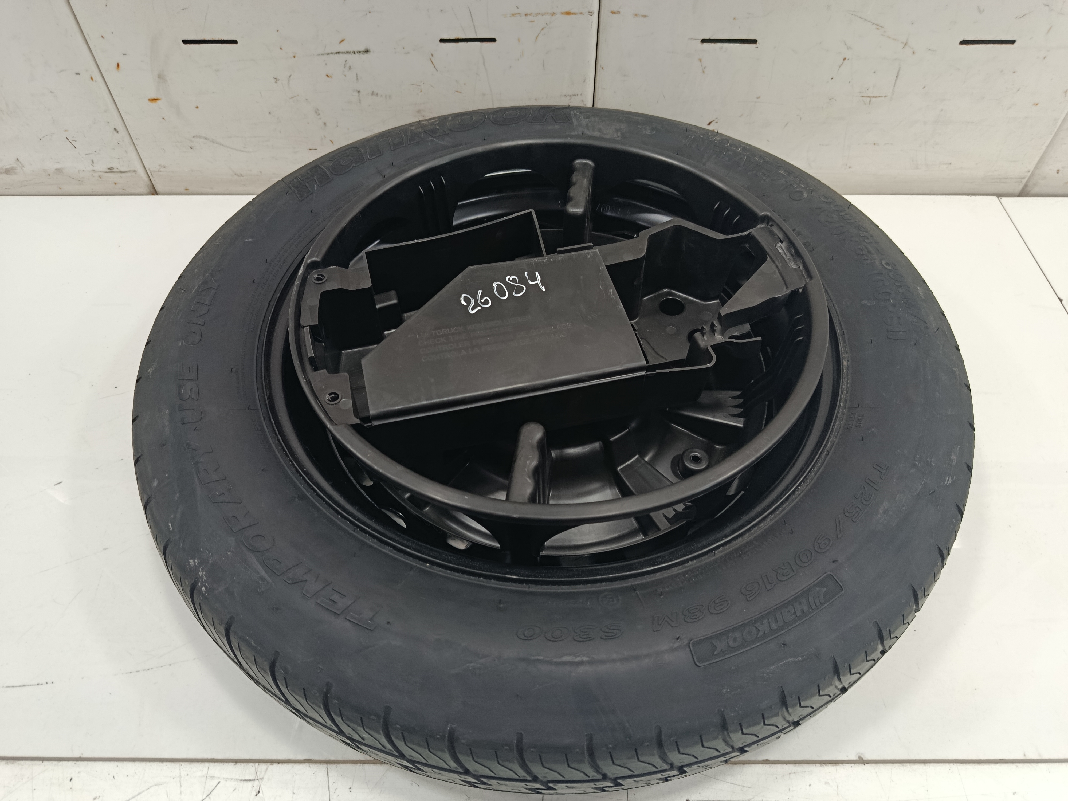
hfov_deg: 71.6
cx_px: 534
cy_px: 400
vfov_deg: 56.8
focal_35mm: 24
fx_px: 740
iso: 752
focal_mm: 5.24
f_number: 1.7
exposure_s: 1/50
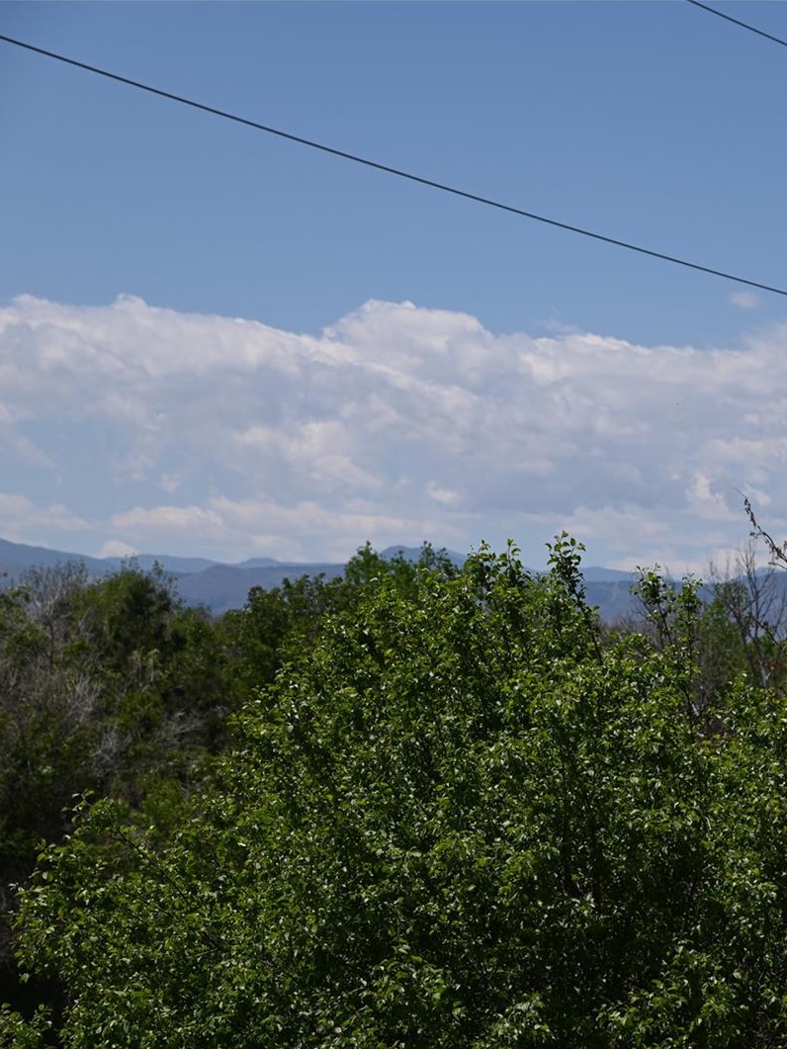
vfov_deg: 17.4
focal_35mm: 113
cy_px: 524
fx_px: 3425
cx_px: 738
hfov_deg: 13.0
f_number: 7.1
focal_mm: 78
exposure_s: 1/800
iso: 100
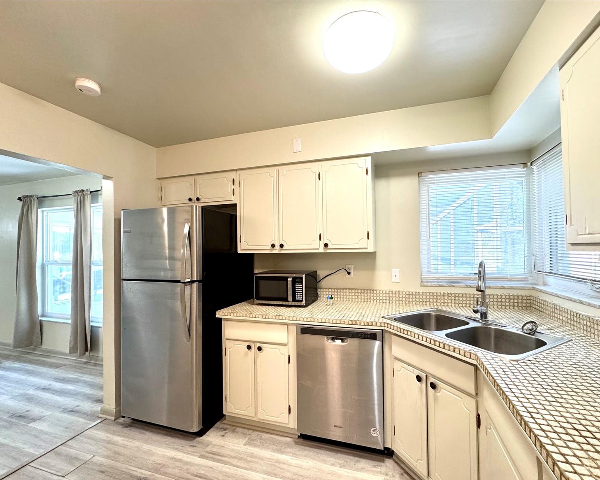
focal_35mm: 15
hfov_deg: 96.7
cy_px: 247
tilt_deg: +0.2
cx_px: 320
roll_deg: +0.5
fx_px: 266
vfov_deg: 84.0
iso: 200
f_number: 2.2
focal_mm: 2.22
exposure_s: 1/120
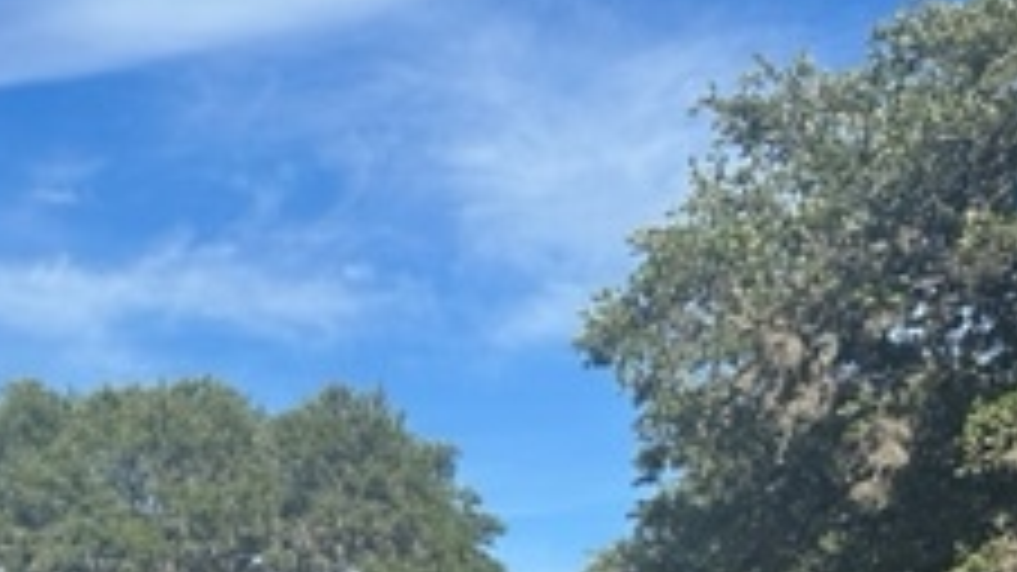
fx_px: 1995
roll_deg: -1.7
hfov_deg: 27.2
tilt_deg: -0.6
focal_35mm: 74
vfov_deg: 15.1
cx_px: 32
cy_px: 865
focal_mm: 6.86
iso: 80
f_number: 1.78
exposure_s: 1/4762
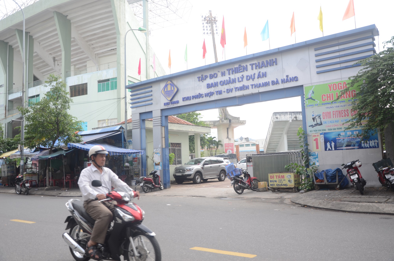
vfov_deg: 41.5
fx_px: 344
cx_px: 197
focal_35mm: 32
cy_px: 130
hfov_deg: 59.6
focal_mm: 21
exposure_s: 1/250
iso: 125
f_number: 5
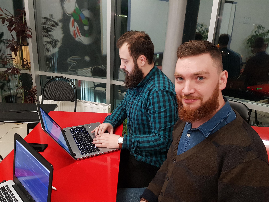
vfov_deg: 53.1
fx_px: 202
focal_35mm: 26
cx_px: 134
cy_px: 101
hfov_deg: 67.3
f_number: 1.7
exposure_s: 1/15
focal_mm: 4.2
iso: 200
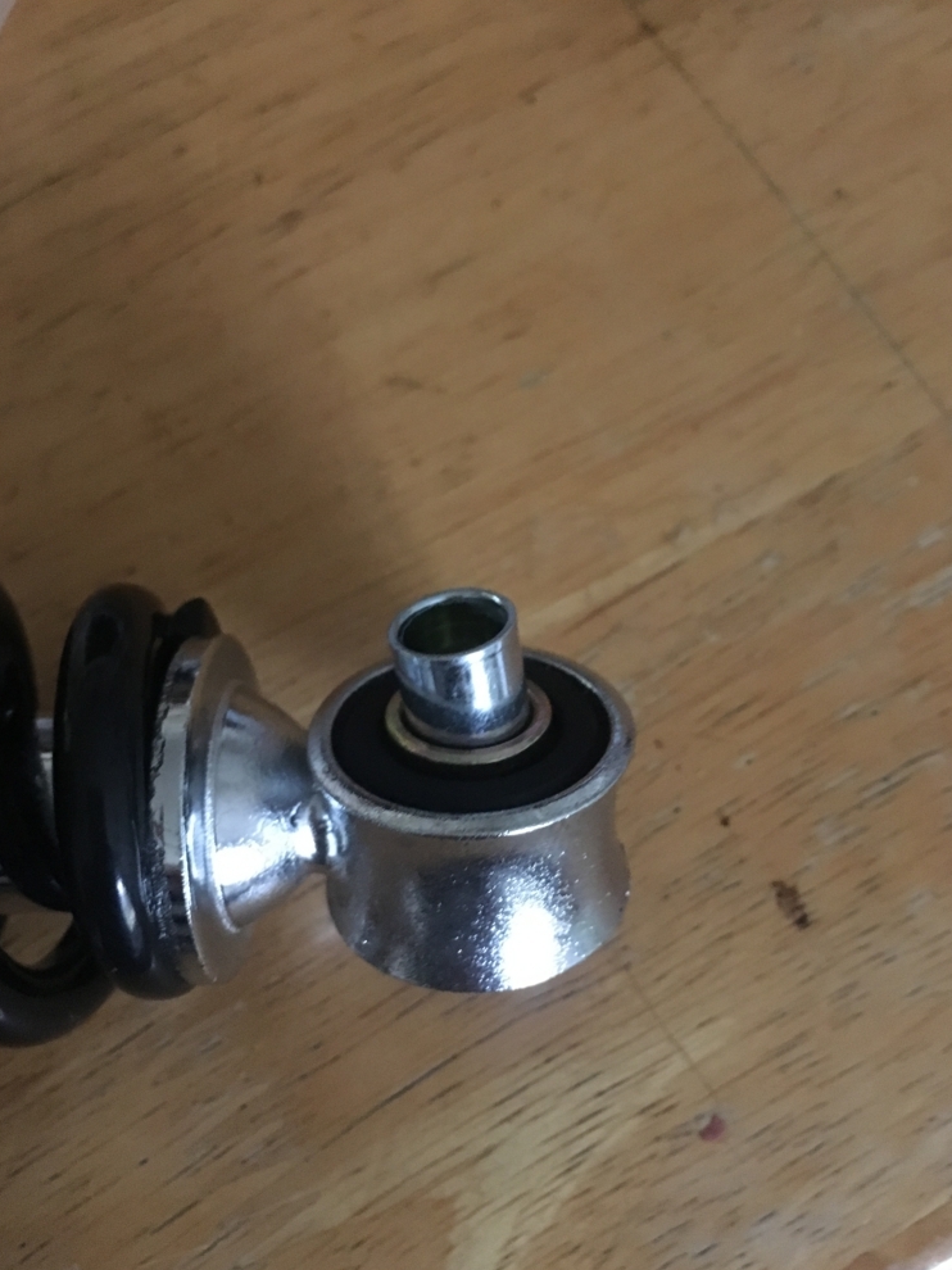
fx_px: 1101
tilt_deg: -72.3
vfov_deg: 60.0
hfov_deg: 46.8
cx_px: 479
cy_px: 656
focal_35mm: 30
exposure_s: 1/15
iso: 500
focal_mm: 4.15
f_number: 2.2
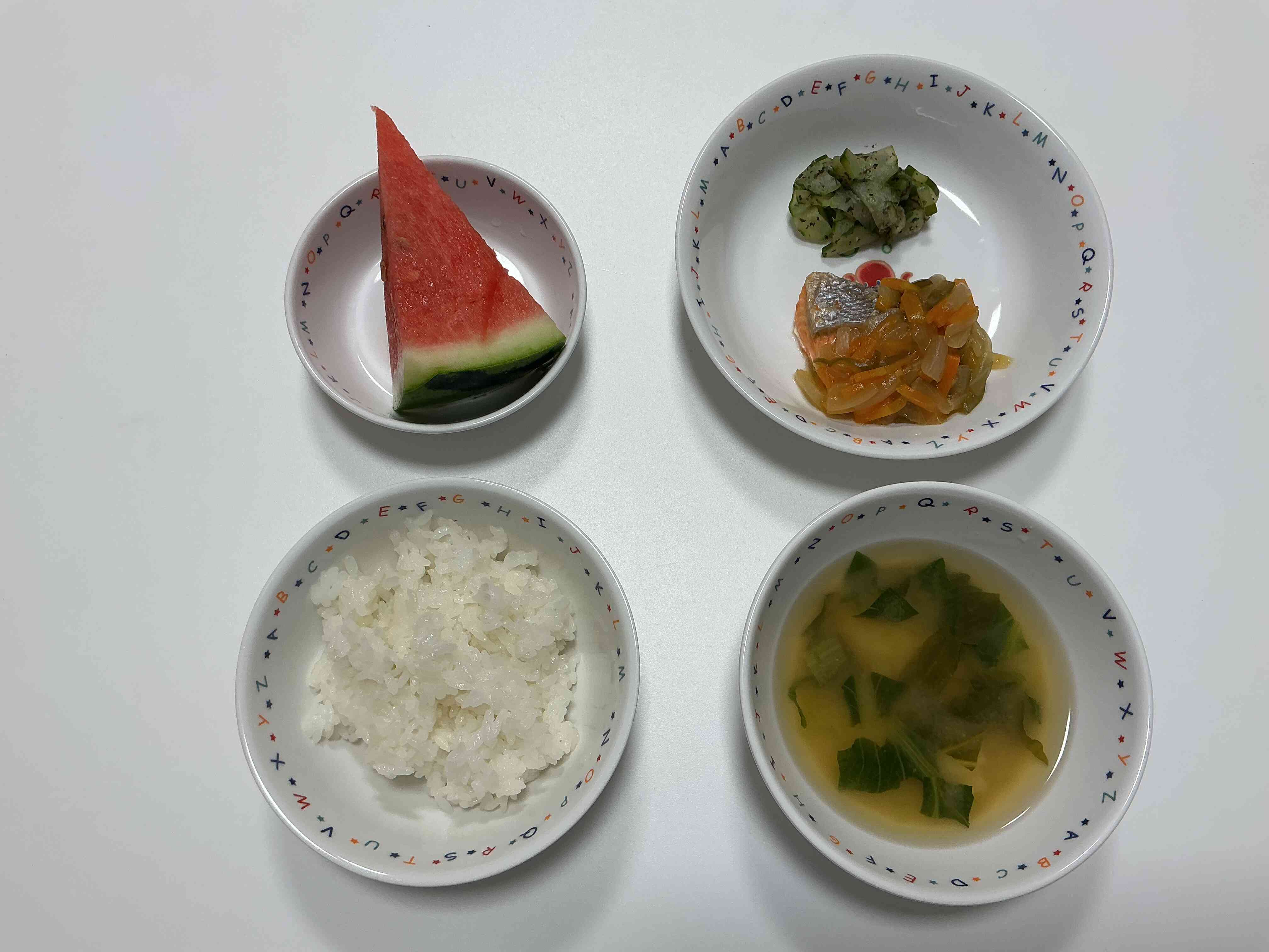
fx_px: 1063
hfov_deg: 61.7
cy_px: 476
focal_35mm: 29
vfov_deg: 48.2
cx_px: 634
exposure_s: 1/120
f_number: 1.8
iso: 16
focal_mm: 3
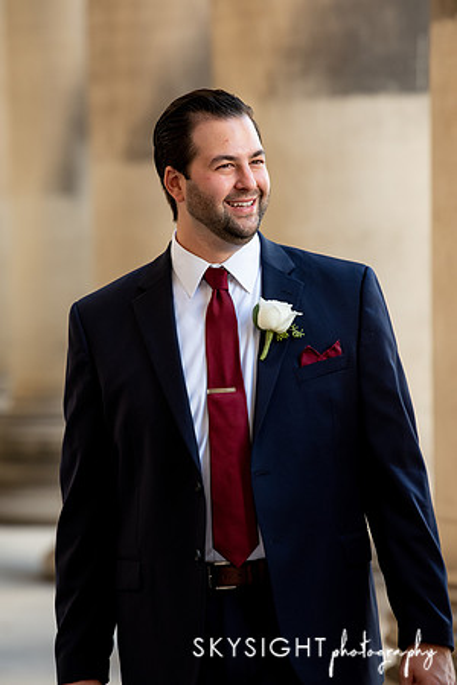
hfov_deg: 6.9
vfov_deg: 10.3
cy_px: 342
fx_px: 3808
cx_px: 228
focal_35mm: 200
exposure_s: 1/400
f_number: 5
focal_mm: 200
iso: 1600
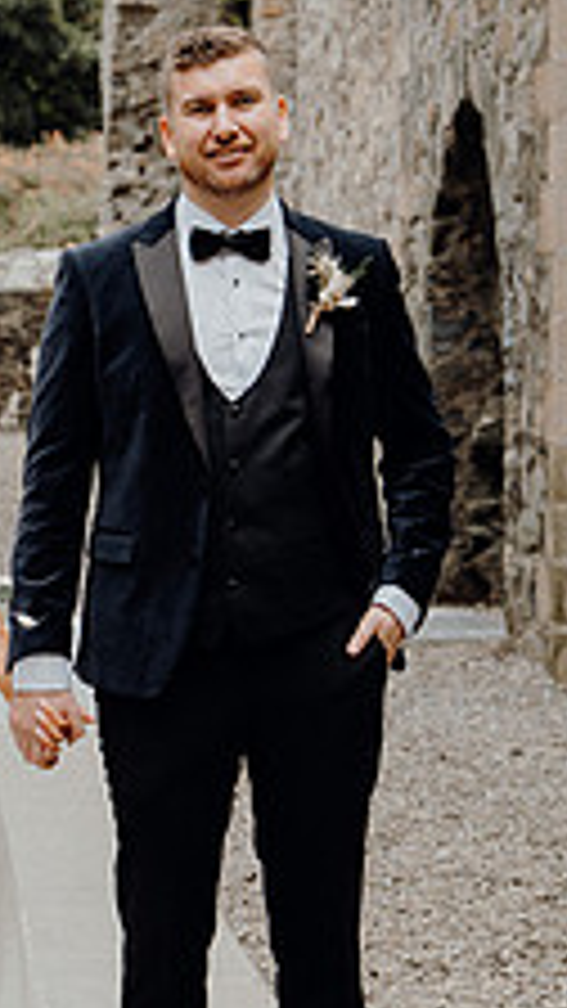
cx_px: -284
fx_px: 3047
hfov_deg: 10.3
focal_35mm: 114
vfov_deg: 18.8
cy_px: 605
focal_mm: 42
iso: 125
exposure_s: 1/160
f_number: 3.5
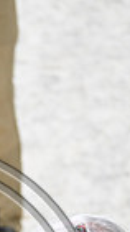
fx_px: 5845
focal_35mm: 951
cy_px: 290
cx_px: -92
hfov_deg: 1.3
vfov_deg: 2.3
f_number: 4.5
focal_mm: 220
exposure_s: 1/1600
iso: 500
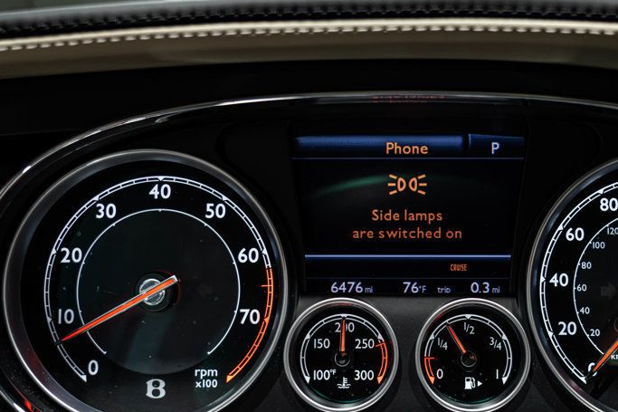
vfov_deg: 26.3
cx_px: 412
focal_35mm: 51
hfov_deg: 38.5
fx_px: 875
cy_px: 276
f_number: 4
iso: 1600
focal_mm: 34
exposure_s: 1/40
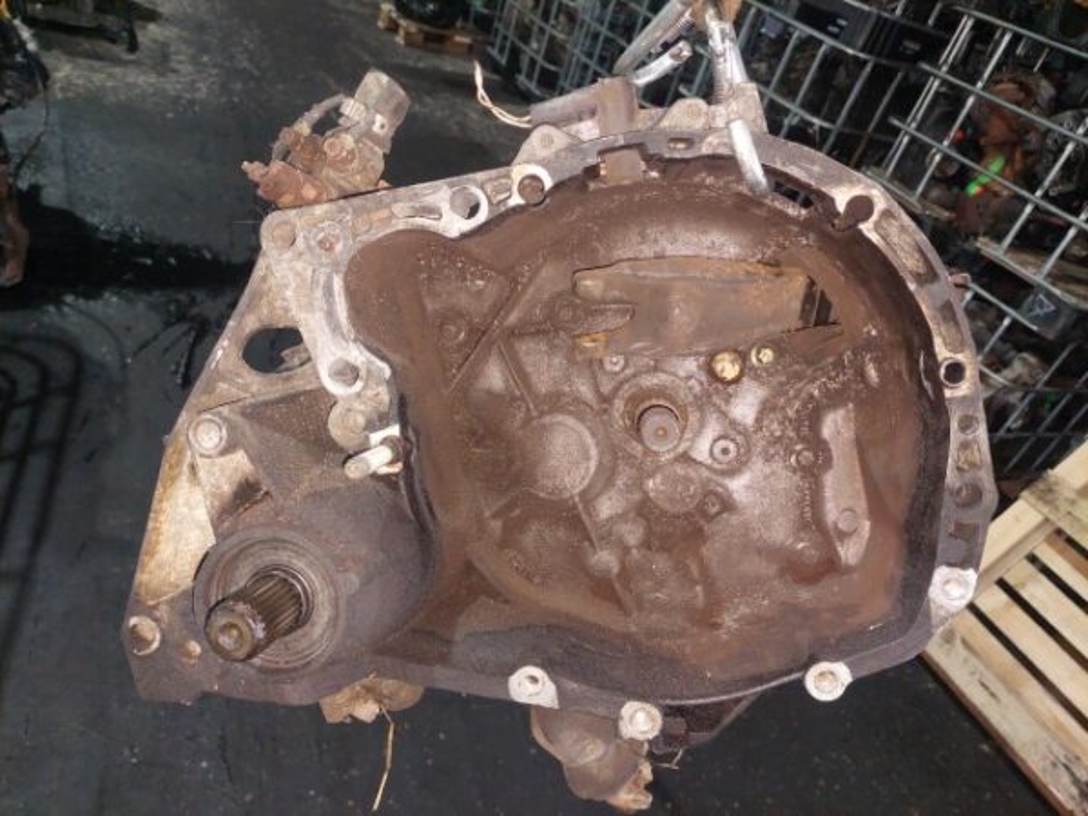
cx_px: 544
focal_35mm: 25
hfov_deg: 69.4
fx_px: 786
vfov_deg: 54.9
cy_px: 408
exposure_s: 1/50
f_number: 1.8
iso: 320
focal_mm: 5.23
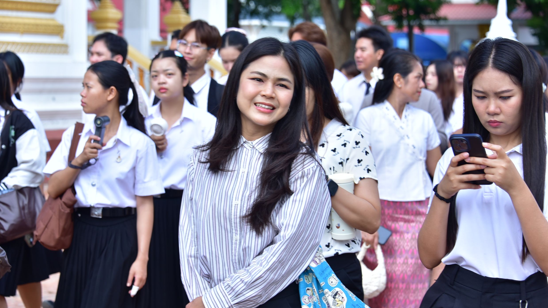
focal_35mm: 97
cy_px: 166
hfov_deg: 22.0
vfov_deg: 12.5
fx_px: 1410
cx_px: 273
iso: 125
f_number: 6.3
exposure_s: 1/200
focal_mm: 92
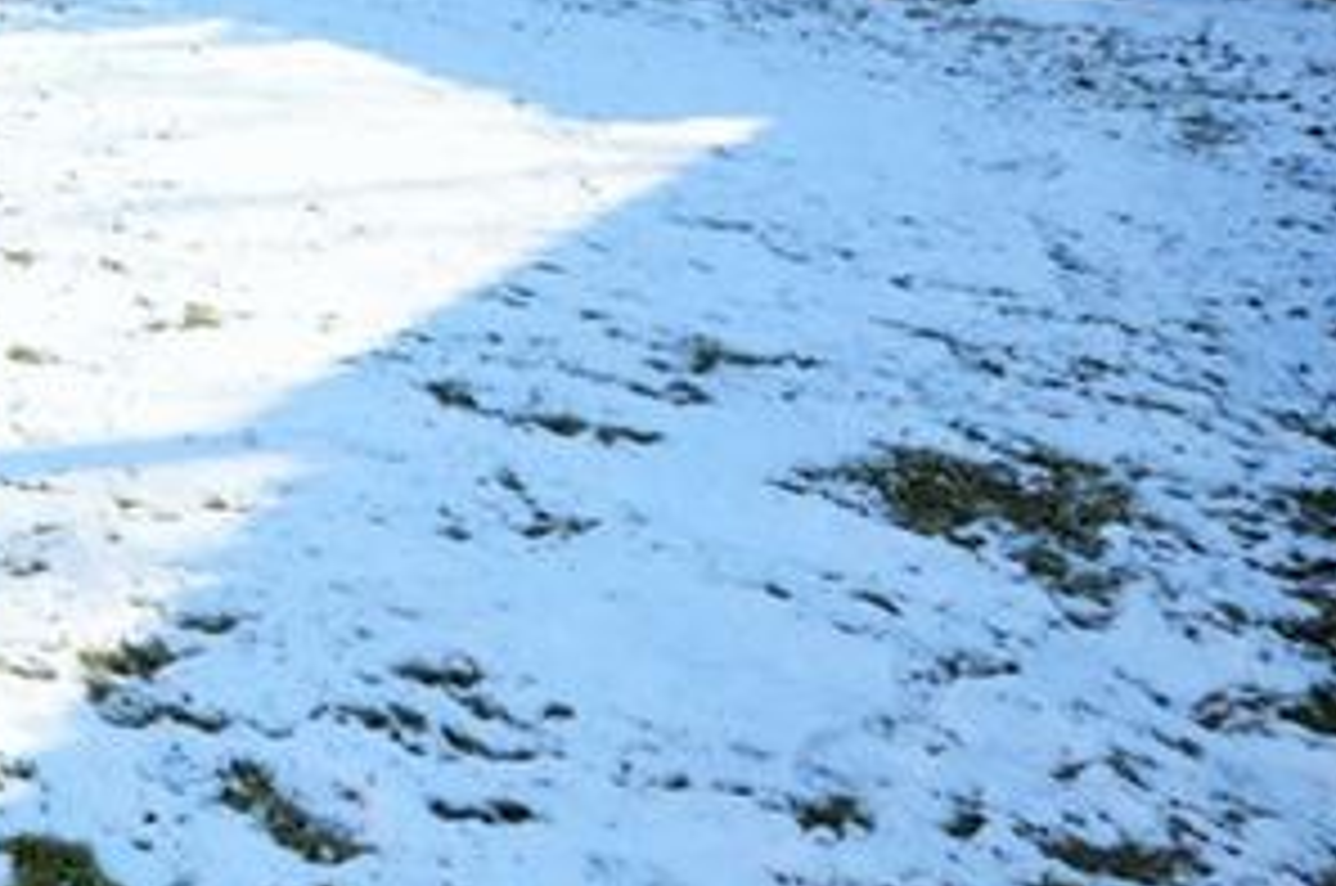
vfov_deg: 20.2
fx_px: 2297
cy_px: -238
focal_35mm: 62
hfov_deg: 25.7
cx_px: -571
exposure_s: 1/160
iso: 100
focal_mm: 12
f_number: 6.3
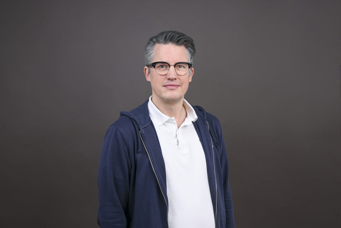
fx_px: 388
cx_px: 170
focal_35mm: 41
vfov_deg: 32.7
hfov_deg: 47.4
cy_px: 114
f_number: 8
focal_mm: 41
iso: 100
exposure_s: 1/160
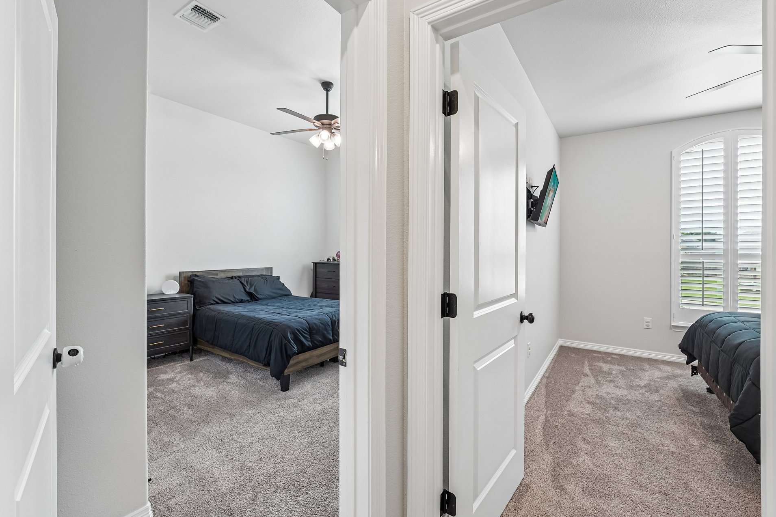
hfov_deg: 100.4
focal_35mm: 15
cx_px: 384
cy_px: 247
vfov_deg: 77.3
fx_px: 323
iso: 400
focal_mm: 14
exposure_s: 1/30
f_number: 8
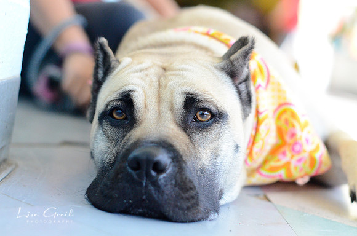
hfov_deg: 27.0
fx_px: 742
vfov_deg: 18.1
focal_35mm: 75
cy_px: 118
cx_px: 178
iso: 3200
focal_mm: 50
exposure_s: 1/800
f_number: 2.5
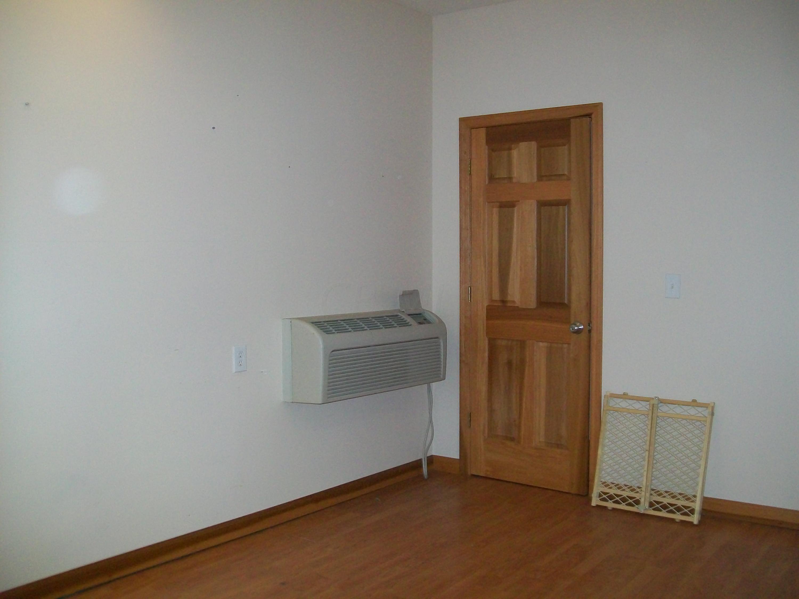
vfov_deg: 39.7
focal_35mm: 36
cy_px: 300
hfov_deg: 51.4
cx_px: 400
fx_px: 831
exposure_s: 1/60
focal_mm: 6
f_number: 2.7
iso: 160
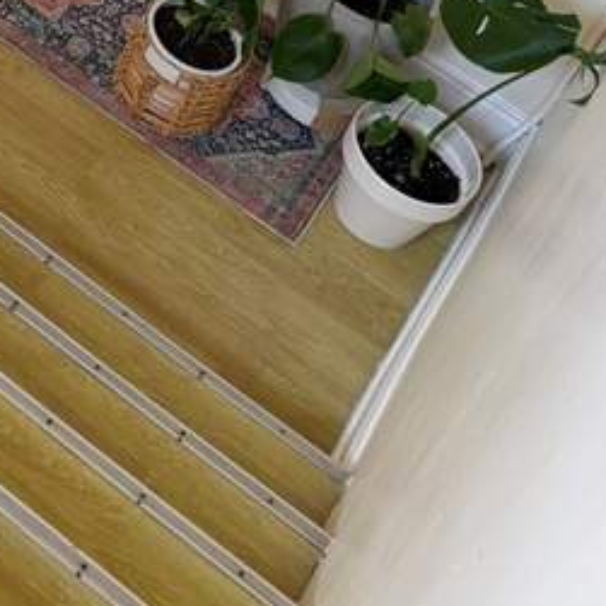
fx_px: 1783
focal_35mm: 90
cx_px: -191
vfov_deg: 17.4
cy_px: -292
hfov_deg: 18.0
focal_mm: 6.76
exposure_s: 1/121
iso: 160
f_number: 1.78
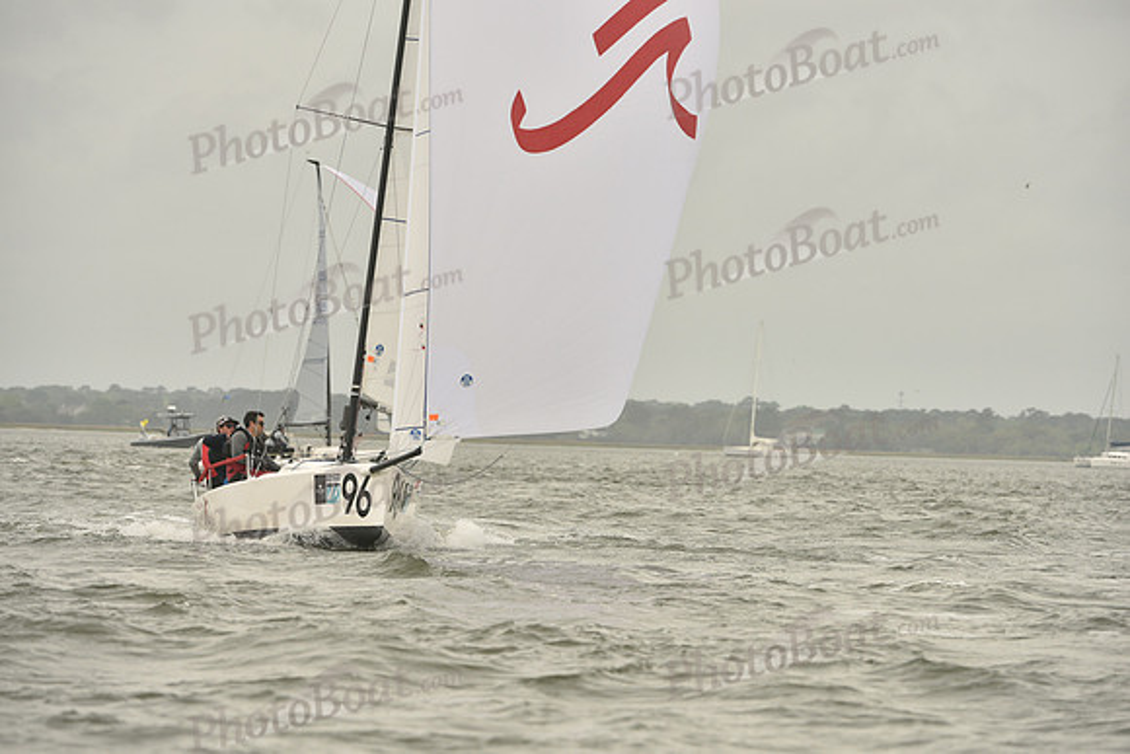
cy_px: 377
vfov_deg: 4.4
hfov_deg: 6.6
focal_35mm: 310
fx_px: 9732
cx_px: 565
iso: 320
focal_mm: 310
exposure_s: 1/1000
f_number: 8
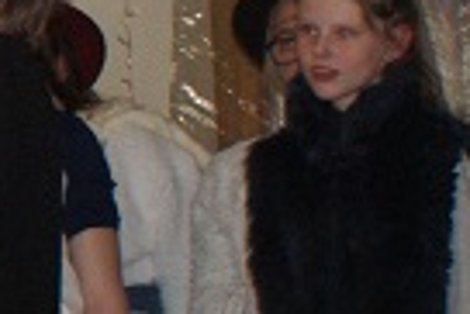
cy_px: 55
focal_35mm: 256
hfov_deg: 7.4
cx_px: -774
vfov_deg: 5.4
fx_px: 3346
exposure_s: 1/60
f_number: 5.6
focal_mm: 24
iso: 400
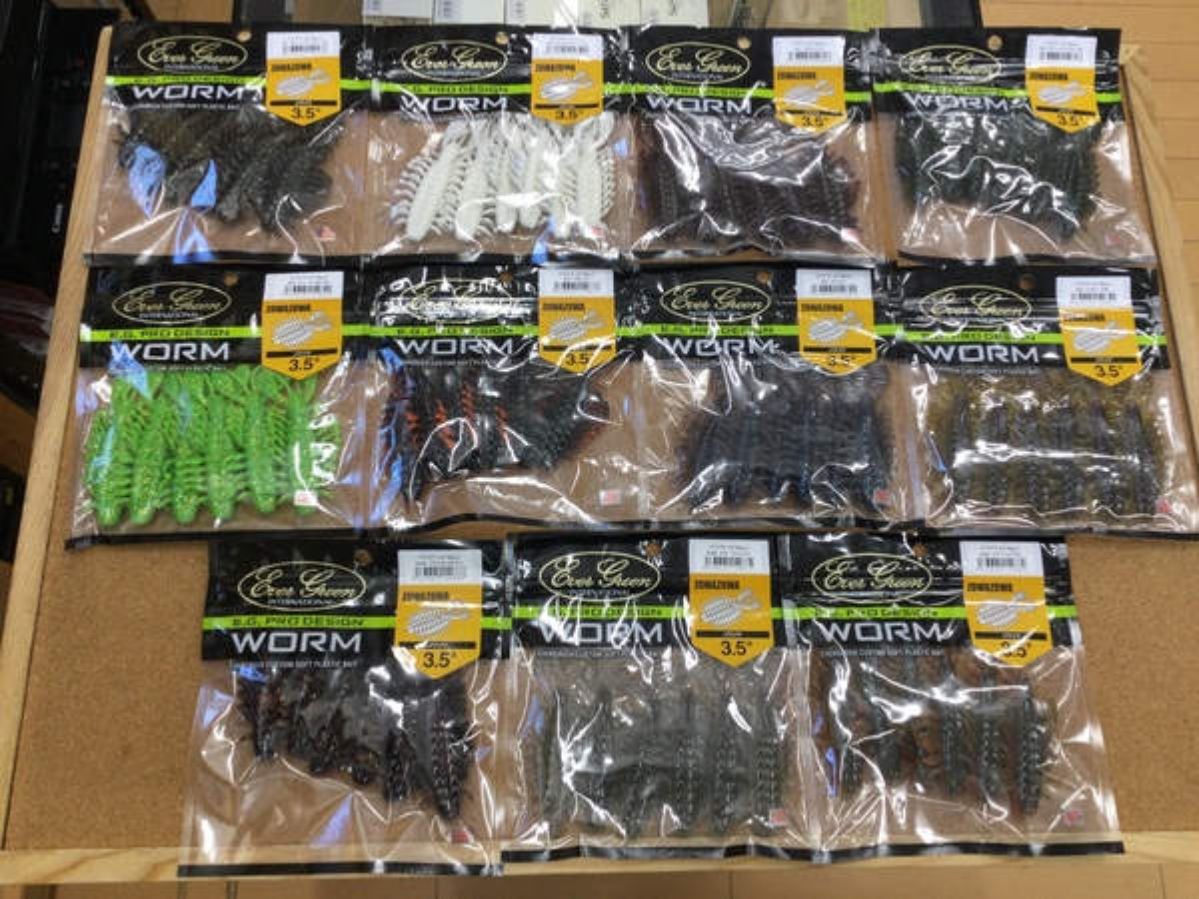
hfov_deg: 58.4
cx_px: 600
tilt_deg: -72.4
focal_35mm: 31
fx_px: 1074
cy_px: 450
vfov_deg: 45.4
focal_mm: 3.3
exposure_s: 1/40
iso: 25
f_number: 2.4
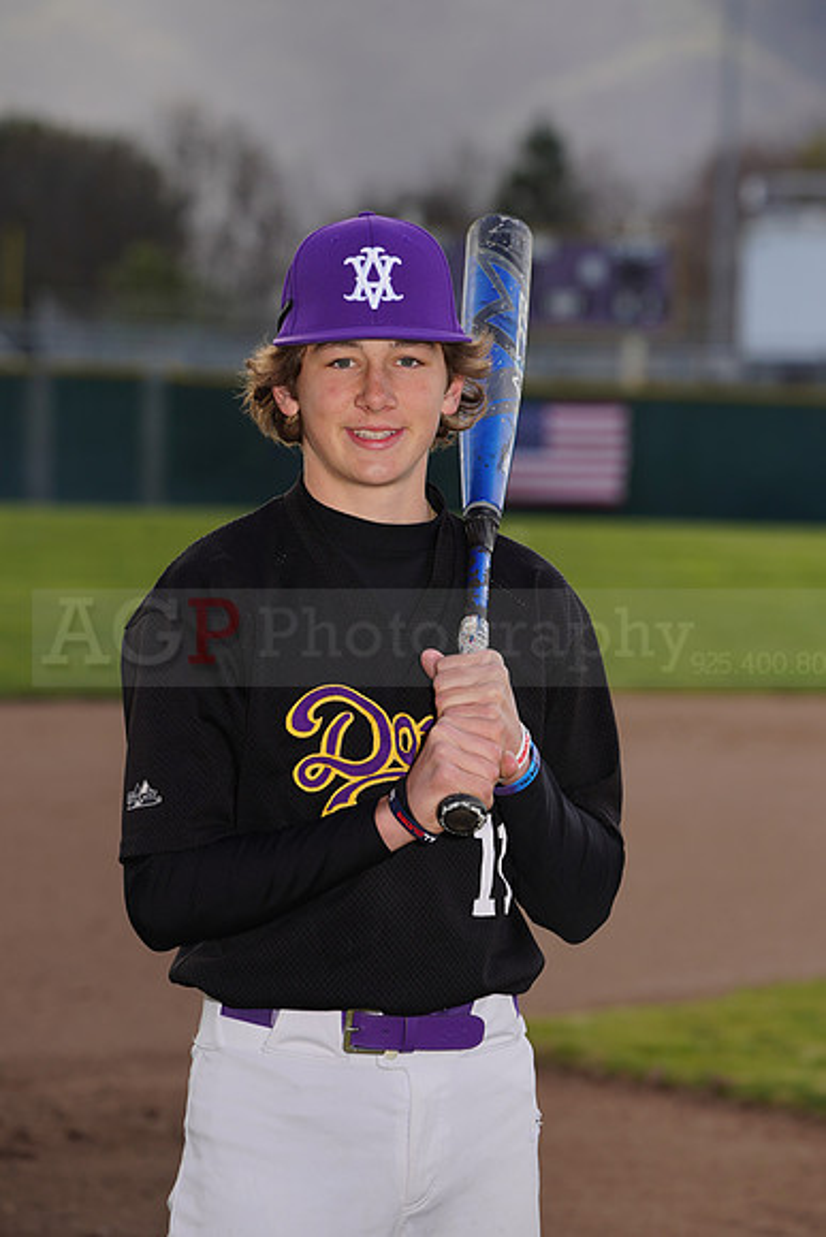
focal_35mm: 206
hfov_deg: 6.7
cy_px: 618
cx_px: 413
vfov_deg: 10.0
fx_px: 7085
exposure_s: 1/200
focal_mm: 206
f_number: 8
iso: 100
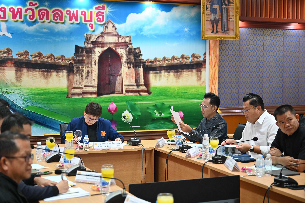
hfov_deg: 33.4
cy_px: 102
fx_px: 508
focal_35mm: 60
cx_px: 152
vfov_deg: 22.6
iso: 1000
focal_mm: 60
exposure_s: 1/125
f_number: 2.8
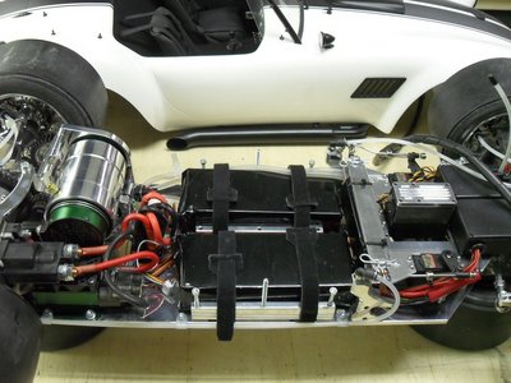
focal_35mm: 35
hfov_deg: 52.6
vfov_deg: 40.7
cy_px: 192
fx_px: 517
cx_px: 256
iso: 200
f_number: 2.8
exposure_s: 1/15
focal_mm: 6.2
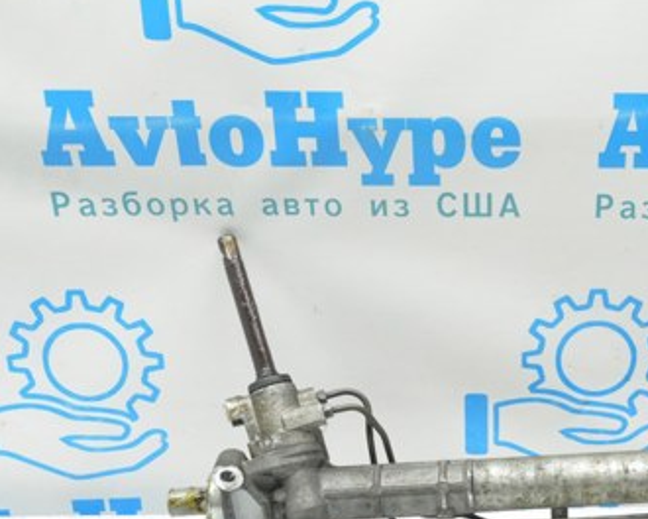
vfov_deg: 25.2
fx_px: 1151
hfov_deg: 30.3
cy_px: 359
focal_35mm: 60
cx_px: 562
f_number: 9
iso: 3200
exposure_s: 1/125
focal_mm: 22
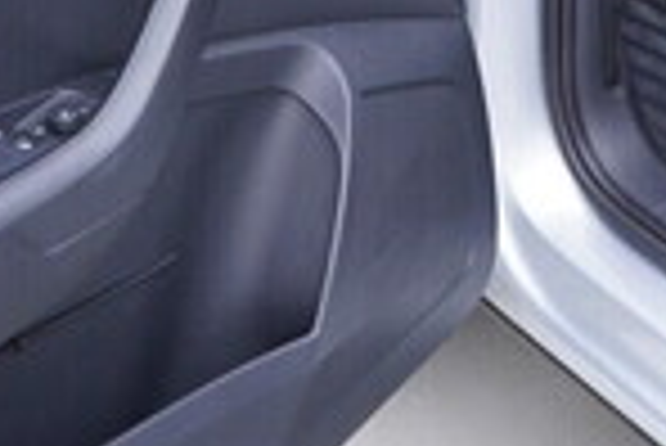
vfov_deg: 9.9
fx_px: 2481
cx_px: 886
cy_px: -241
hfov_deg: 14.6
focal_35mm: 134
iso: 200
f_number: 2.8
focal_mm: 24
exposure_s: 1/40
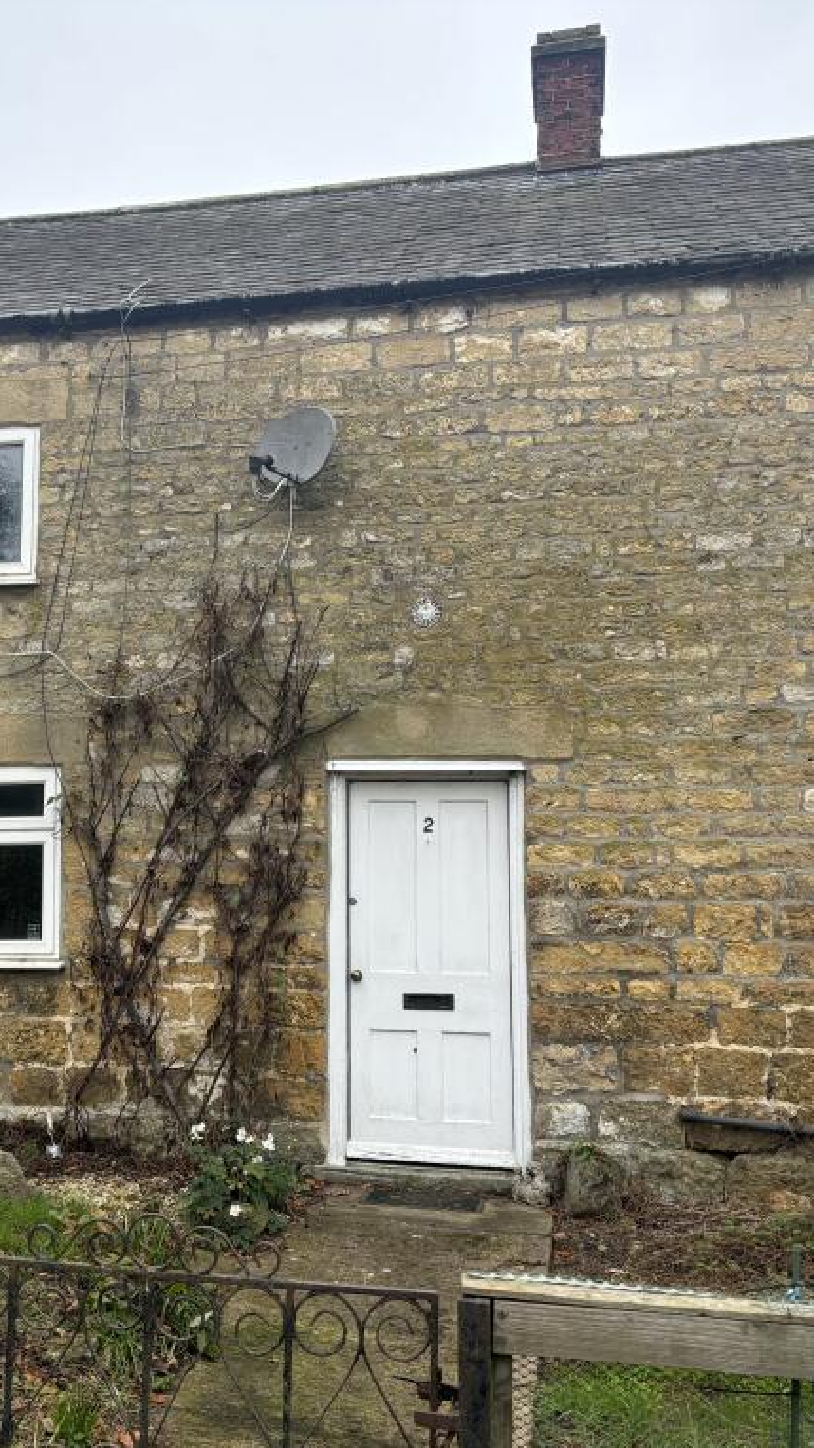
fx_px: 1459
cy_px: 723
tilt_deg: +8.9
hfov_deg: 30.7
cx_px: 209
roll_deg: +0.0
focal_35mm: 38
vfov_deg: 52.8
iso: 50
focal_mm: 5.96
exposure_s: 1/239
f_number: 1.6
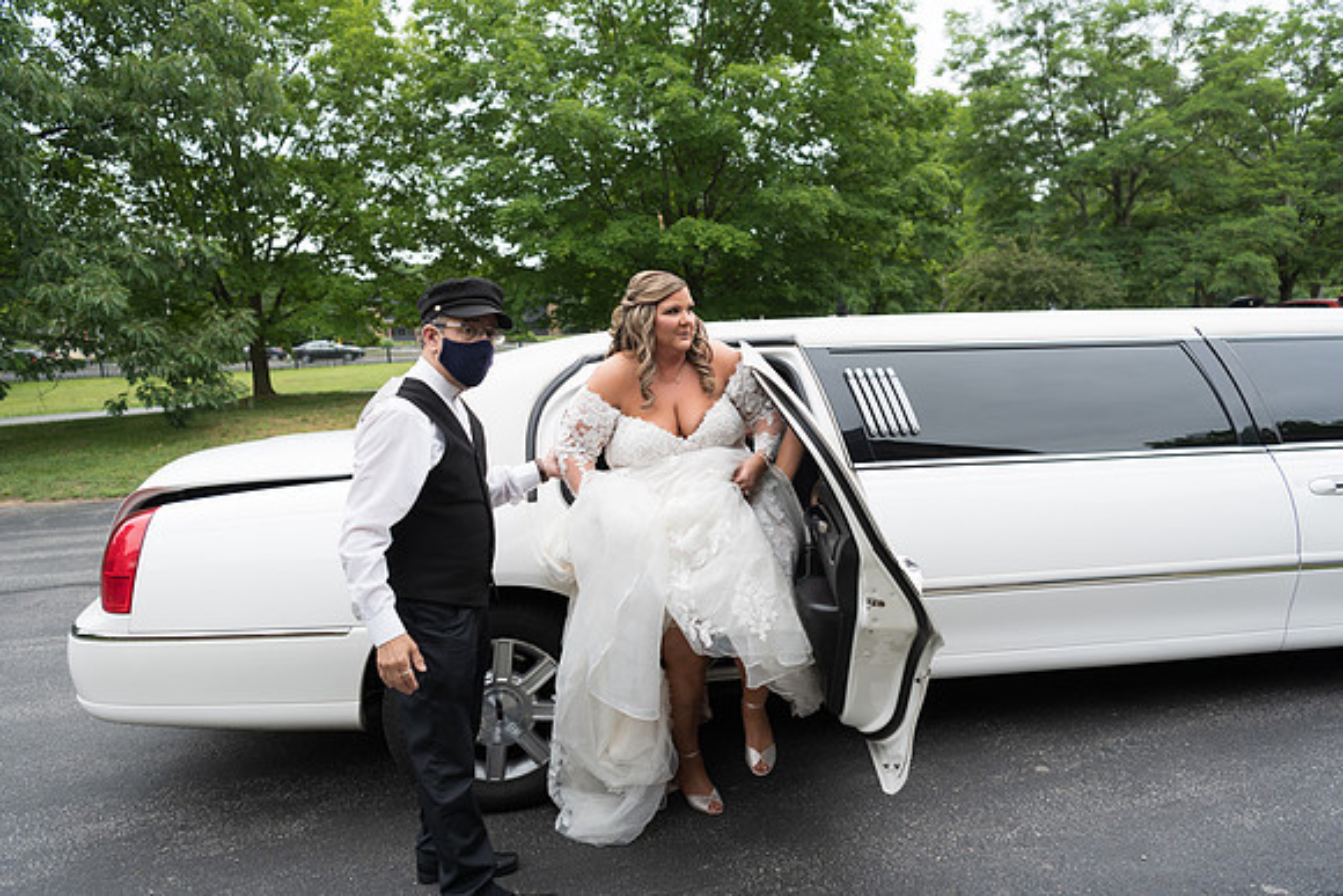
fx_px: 896
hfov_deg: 73.7
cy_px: 448
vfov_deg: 53.2
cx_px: 672
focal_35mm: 24
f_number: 3.2
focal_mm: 24
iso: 64
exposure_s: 1/250
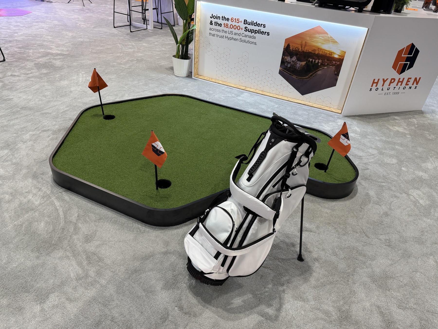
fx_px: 304
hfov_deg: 71.6
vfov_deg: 56.8
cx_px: 219
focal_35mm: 24
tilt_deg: -33.2
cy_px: 164
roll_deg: -5.5
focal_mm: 6.76
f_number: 1.78
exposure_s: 1/120
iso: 200
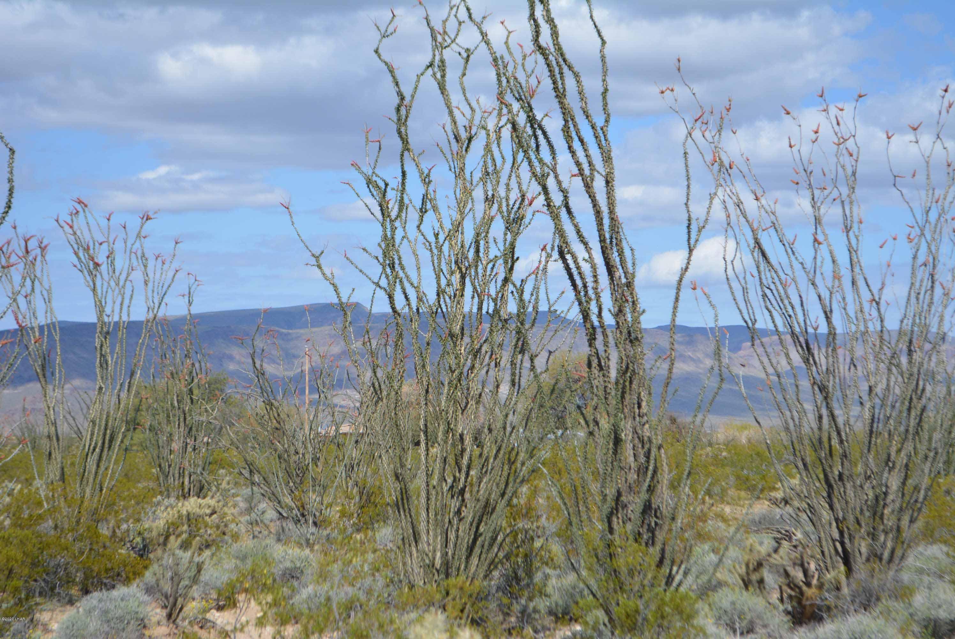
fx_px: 2190
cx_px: 478
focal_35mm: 82
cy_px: 320
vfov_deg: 16.6
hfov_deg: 24.6
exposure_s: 1/1600
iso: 400
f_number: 7.1
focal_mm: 55
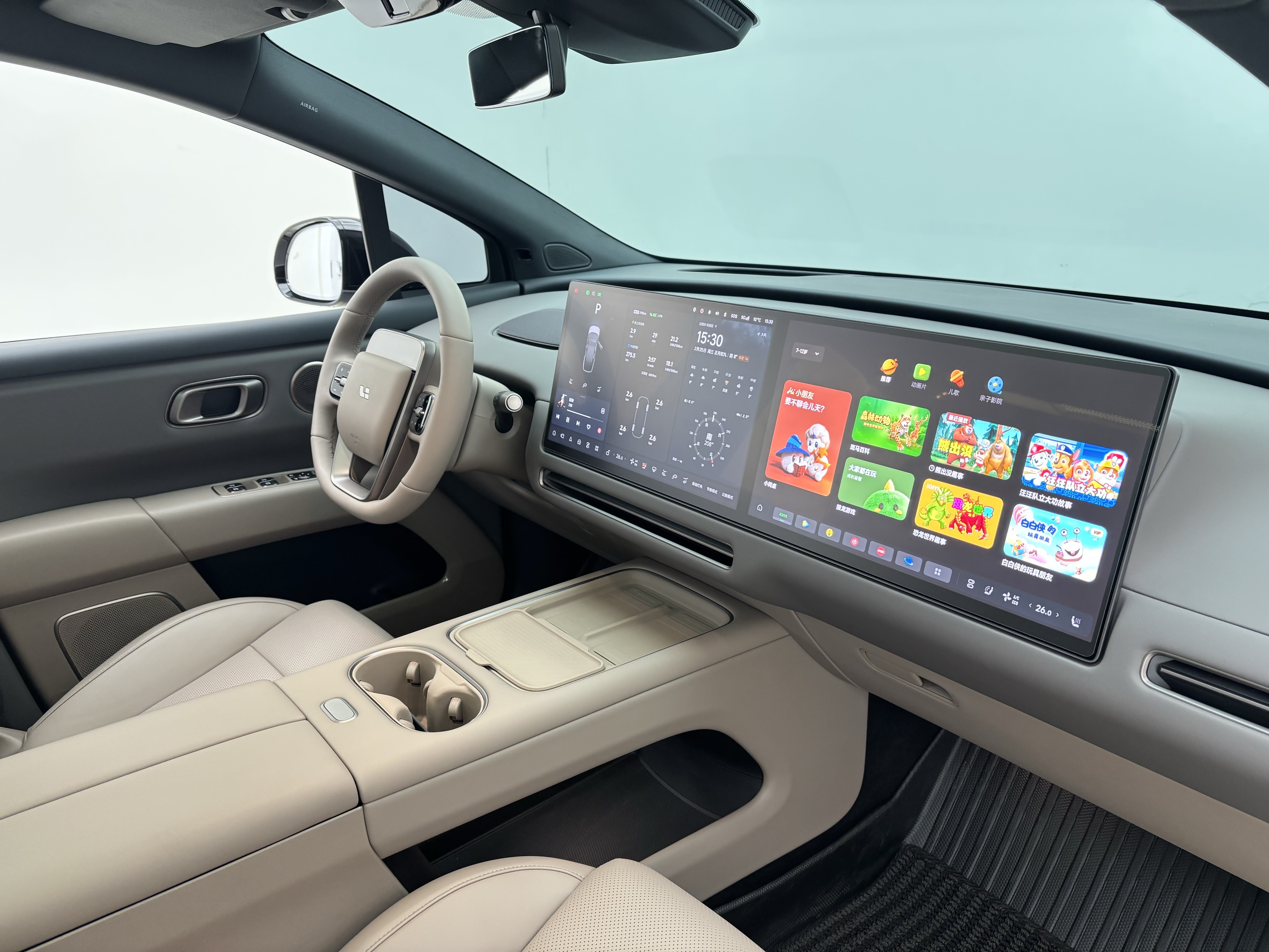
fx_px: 953
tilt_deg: -19.8
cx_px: 634
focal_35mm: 26
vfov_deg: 53.1
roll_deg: +2.1
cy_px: 476
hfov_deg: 67.3
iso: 125
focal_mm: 5.96
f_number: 1.6
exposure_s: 1/50
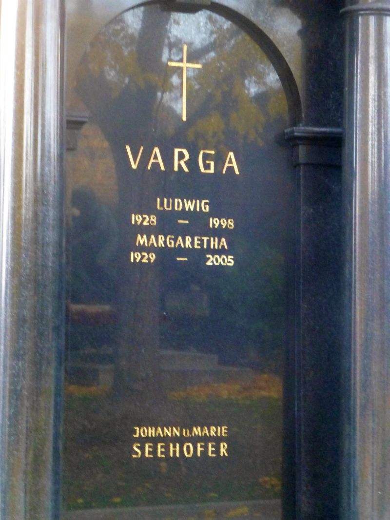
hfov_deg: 13.6
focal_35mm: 109
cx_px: 195
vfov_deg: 18.0
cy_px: 260
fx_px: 1638
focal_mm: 19.4
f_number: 5.3
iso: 1600
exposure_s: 1/15
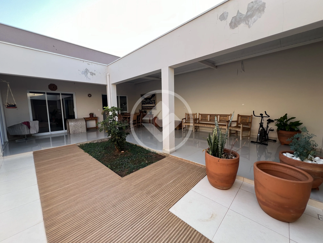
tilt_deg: -6.8
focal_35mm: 13
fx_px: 121
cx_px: 162
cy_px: 122
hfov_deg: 106.2
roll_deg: +1.8
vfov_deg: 89.9
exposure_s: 1/99
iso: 32
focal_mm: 1.57
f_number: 1.8
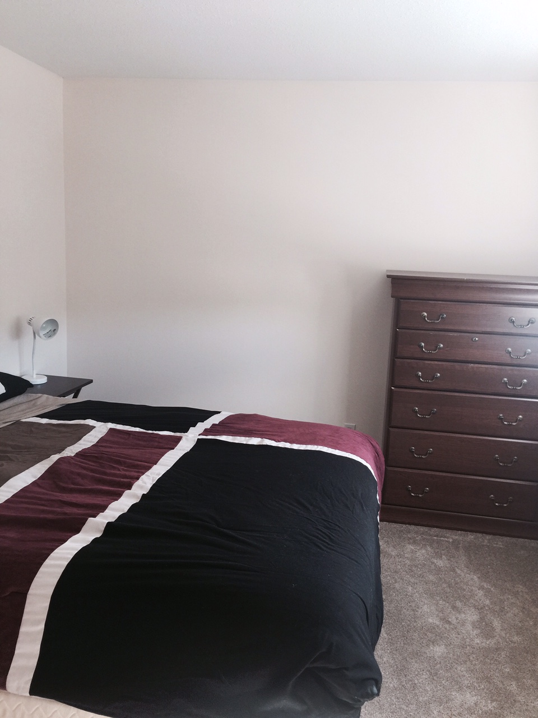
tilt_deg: -10.2
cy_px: 359
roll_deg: -2.1
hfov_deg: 48.2
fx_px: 601
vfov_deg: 61.7
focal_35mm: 29
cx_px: 269
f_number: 2.2
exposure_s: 1/30
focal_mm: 4.15
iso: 32
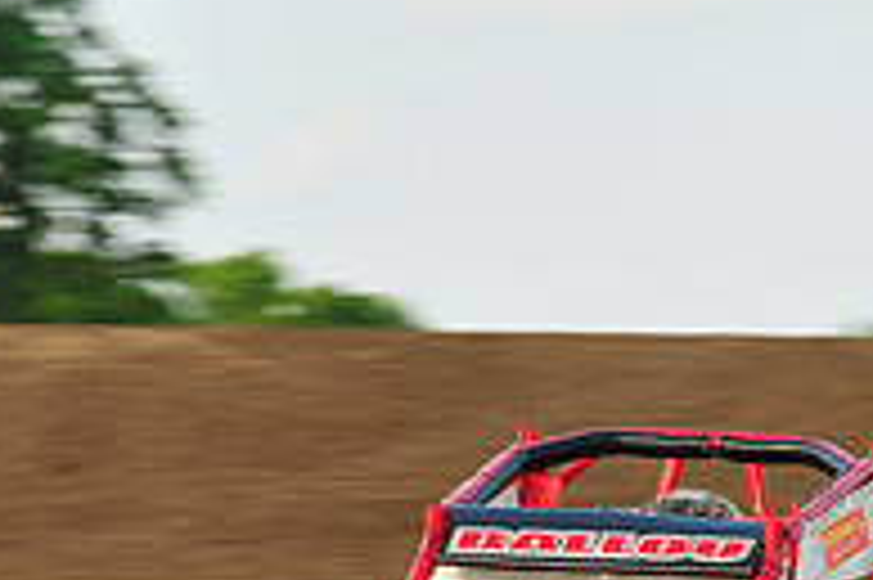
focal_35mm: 434
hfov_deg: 4.8
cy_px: 832
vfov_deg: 3.2
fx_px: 10515
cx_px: 630
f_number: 8
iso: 400
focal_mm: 145
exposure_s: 1/320
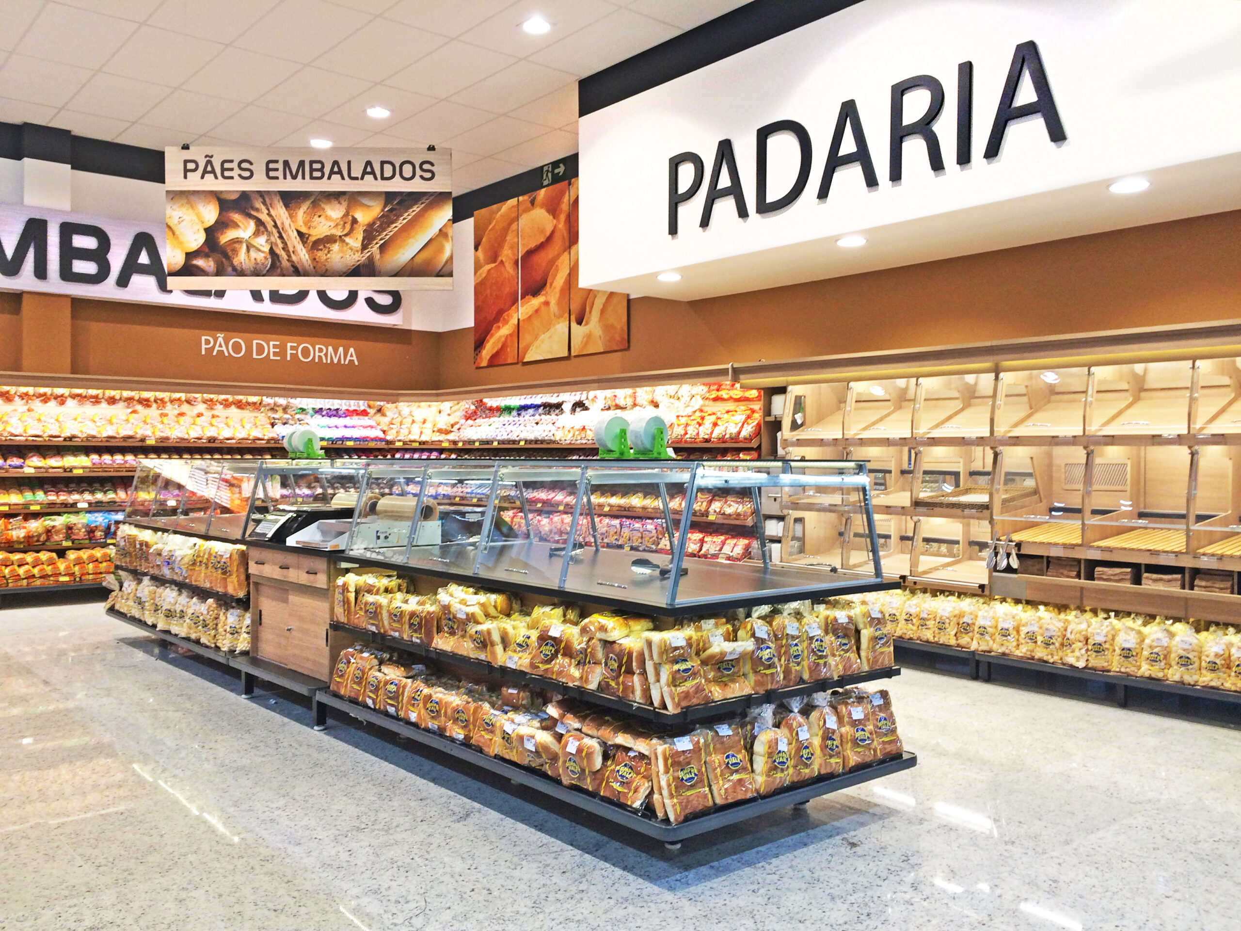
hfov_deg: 61.7
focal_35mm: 29
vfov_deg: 48.2
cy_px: 466
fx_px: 1040
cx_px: 620
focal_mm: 4.15
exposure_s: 1/30
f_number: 2.2
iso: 50
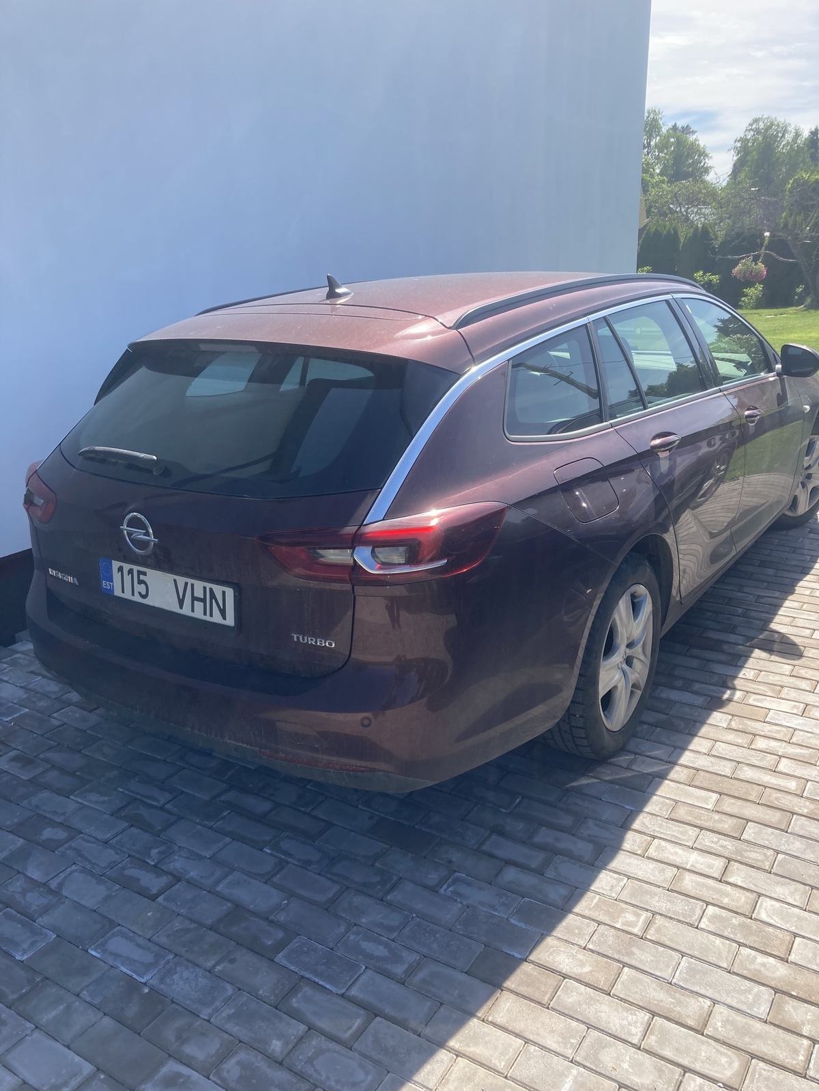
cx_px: 410
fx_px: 883
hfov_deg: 49.7
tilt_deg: -18.0
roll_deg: +2.8
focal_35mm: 28
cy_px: 546
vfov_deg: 63.4
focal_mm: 3.99
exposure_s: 1/1056
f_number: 1.8
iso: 20
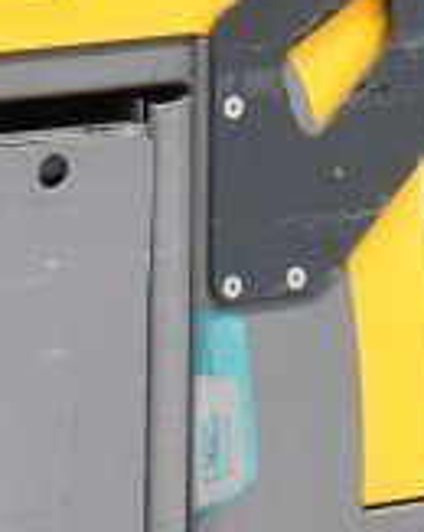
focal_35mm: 259
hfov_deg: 5.8
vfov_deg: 7.4
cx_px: -339
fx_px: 4078
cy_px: -69
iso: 1600
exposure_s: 1/30
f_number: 5
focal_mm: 25
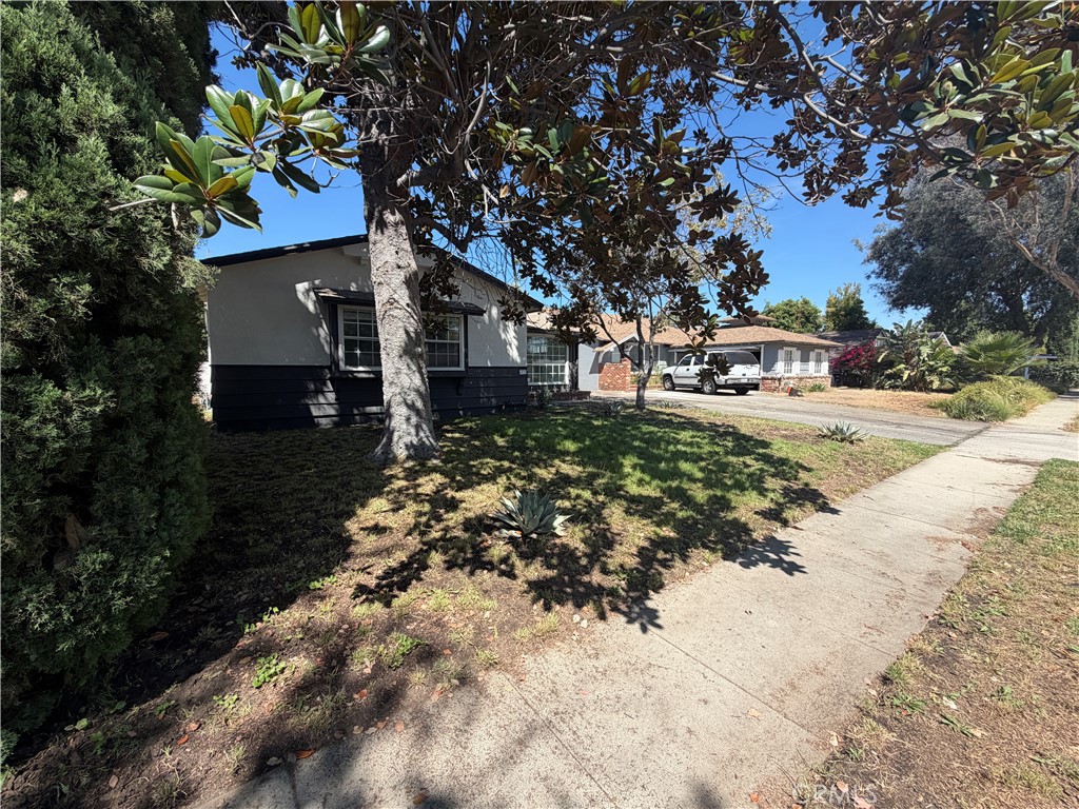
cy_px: 404
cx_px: 540
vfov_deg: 85.7
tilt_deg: -5.2
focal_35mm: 14
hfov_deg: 102.1
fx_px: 436
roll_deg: +0.2
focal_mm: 2.22
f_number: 2.2
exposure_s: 1/734
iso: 40
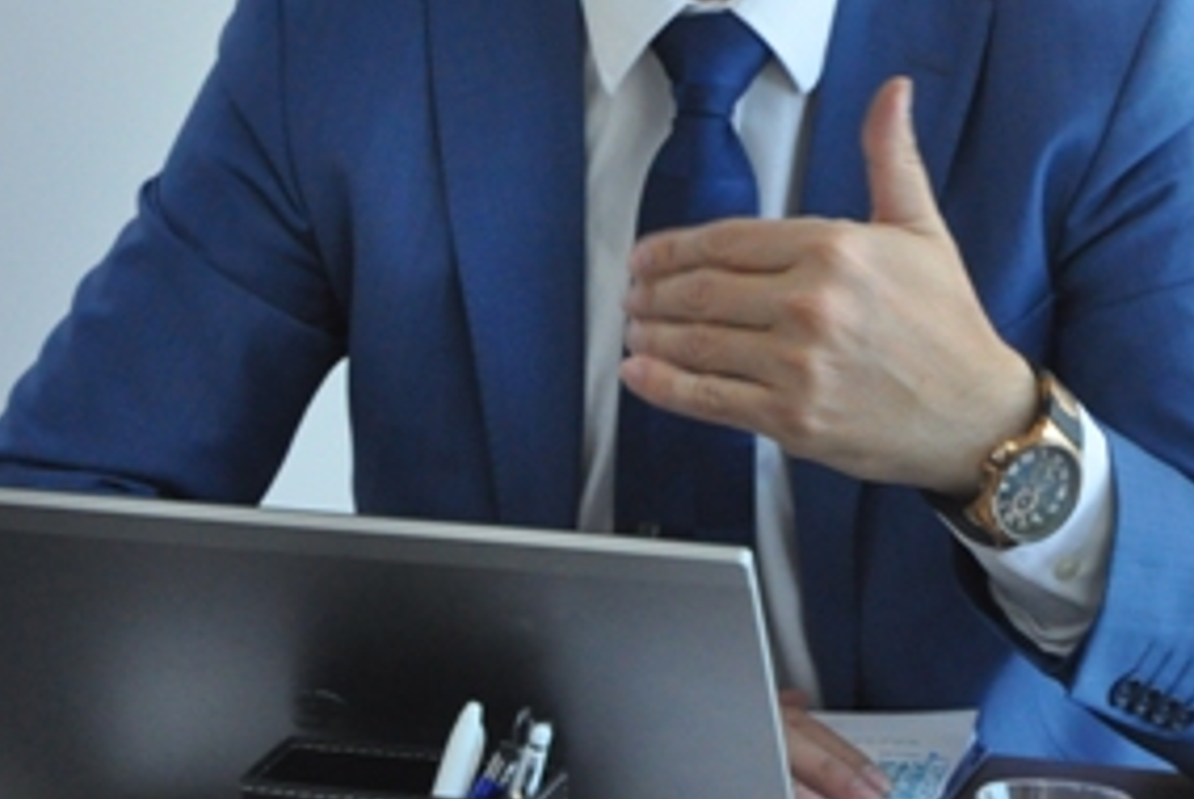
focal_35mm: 236
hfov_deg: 8.7
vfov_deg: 5.8
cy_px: 86
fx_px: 7835
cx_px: 660
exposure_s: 1/125
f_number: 4.5
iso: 1400
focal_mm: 70
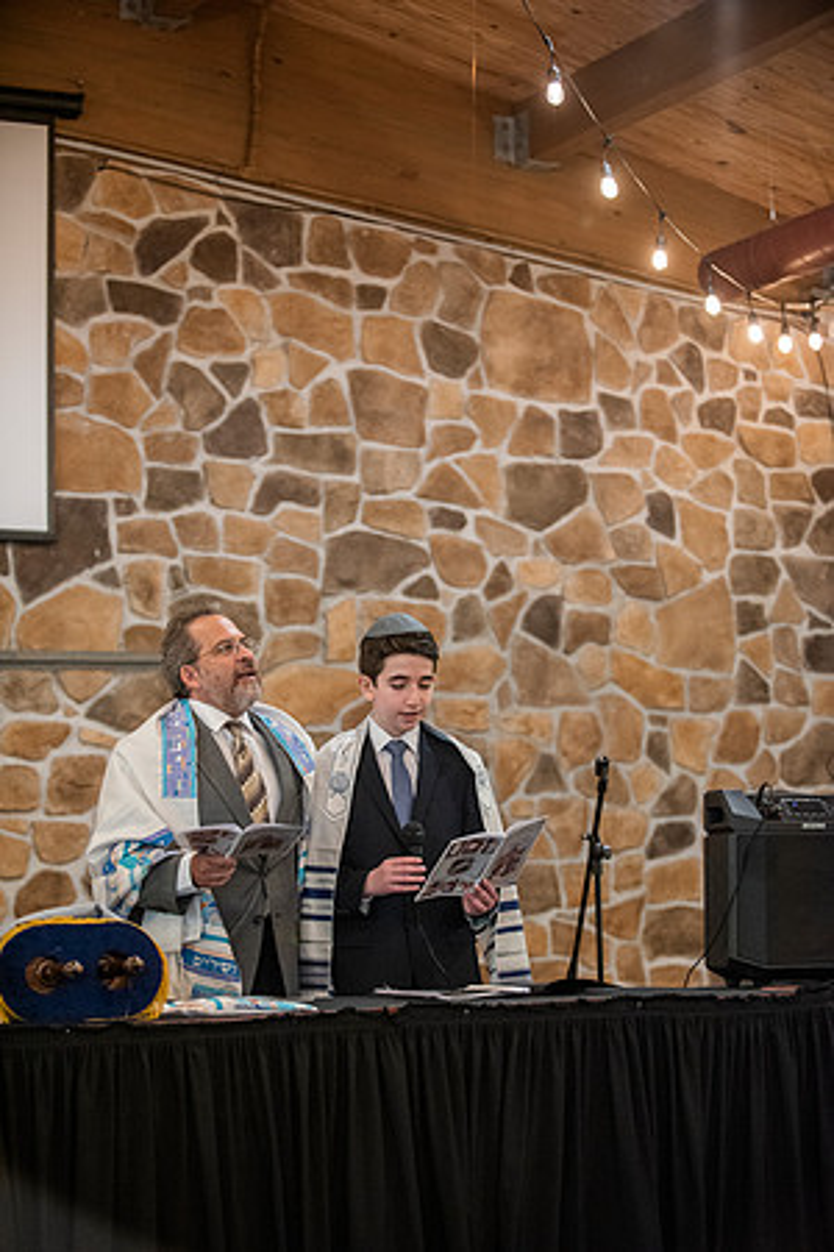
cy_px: 626
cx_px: 417
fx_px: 2432
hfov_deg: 19.5
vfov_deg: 28.8
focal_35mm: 70
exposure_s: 1/60
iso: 3200
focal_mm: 70
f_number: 2.8
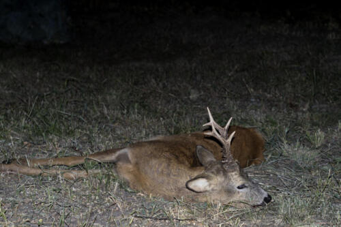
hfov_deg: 18.3
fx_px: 1060
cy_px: 114
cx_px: 170
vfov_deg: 12.2
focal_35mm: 112
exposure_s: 1/100
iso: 400
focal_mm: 75
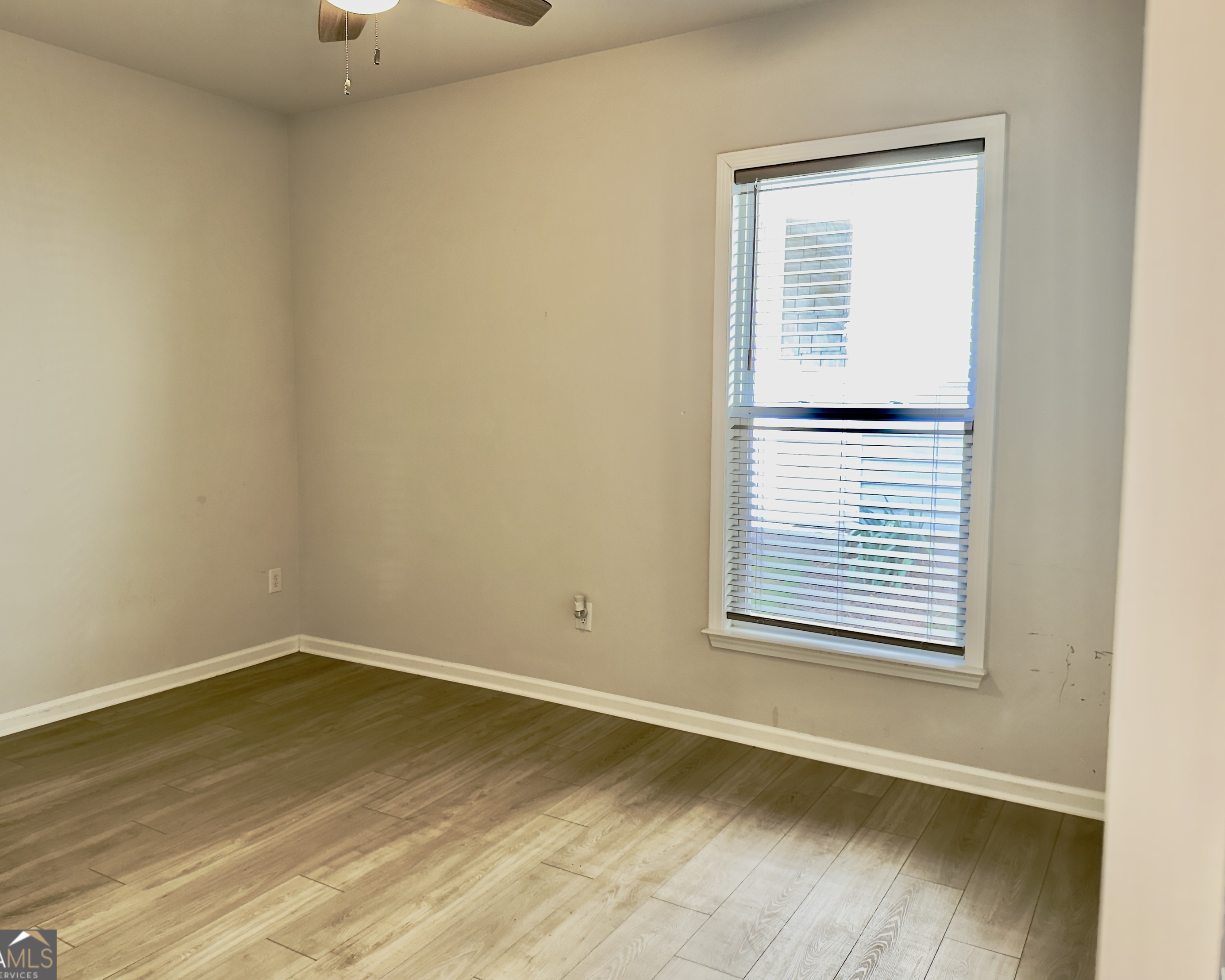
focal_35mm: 26
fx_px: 943
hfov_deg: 66.0
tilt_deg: -5.9
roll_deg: +0.0
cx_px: 584
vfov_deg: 54.9
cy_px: 471
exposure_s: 1/30
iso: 50
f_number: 1.78
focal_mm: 6.76
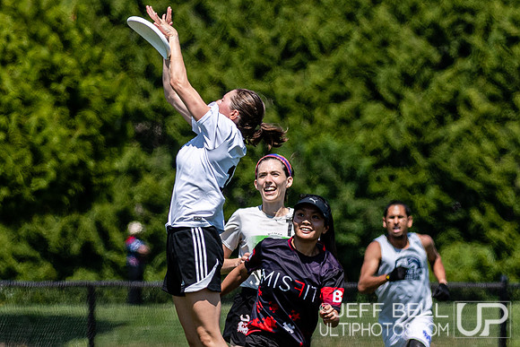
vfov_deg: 1.9
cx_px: 317
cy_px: 227
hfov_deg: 2.8
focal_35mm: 739
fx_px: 10674
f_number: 4
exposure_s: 1/2500
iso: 200
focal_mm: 220
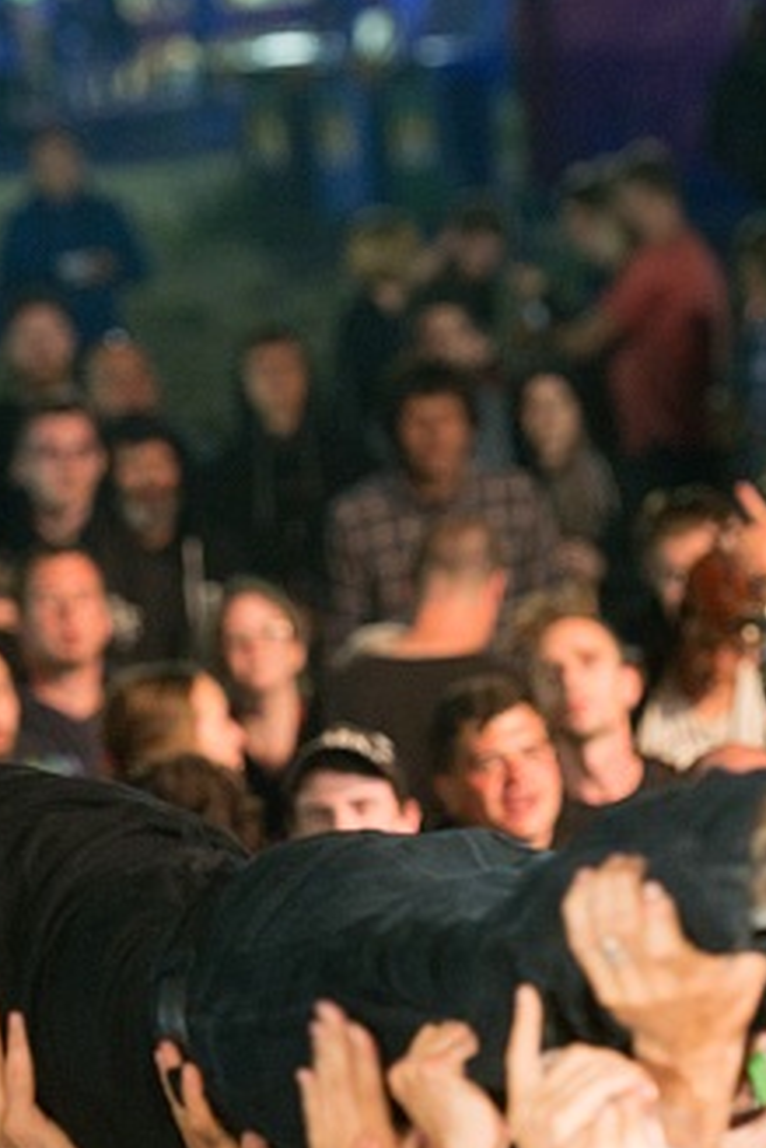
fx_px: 7843
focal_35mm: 246
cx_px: 308
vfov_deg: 8.4
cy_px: 824
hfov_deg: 5.6
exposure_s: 1/100
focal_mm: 112
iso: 640
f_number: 3.2
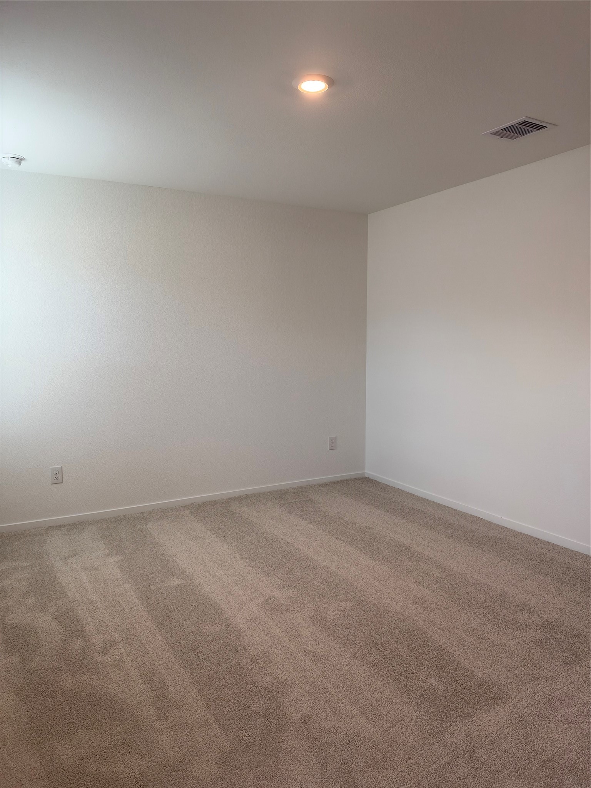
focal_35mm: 24
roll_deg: -0.3
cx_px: 296
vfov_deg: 71.6
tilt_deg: -5.3
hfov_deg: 56.8
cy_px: 394
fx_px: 546
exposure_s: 1/121
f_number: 1.8
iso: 80
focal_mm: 6.93
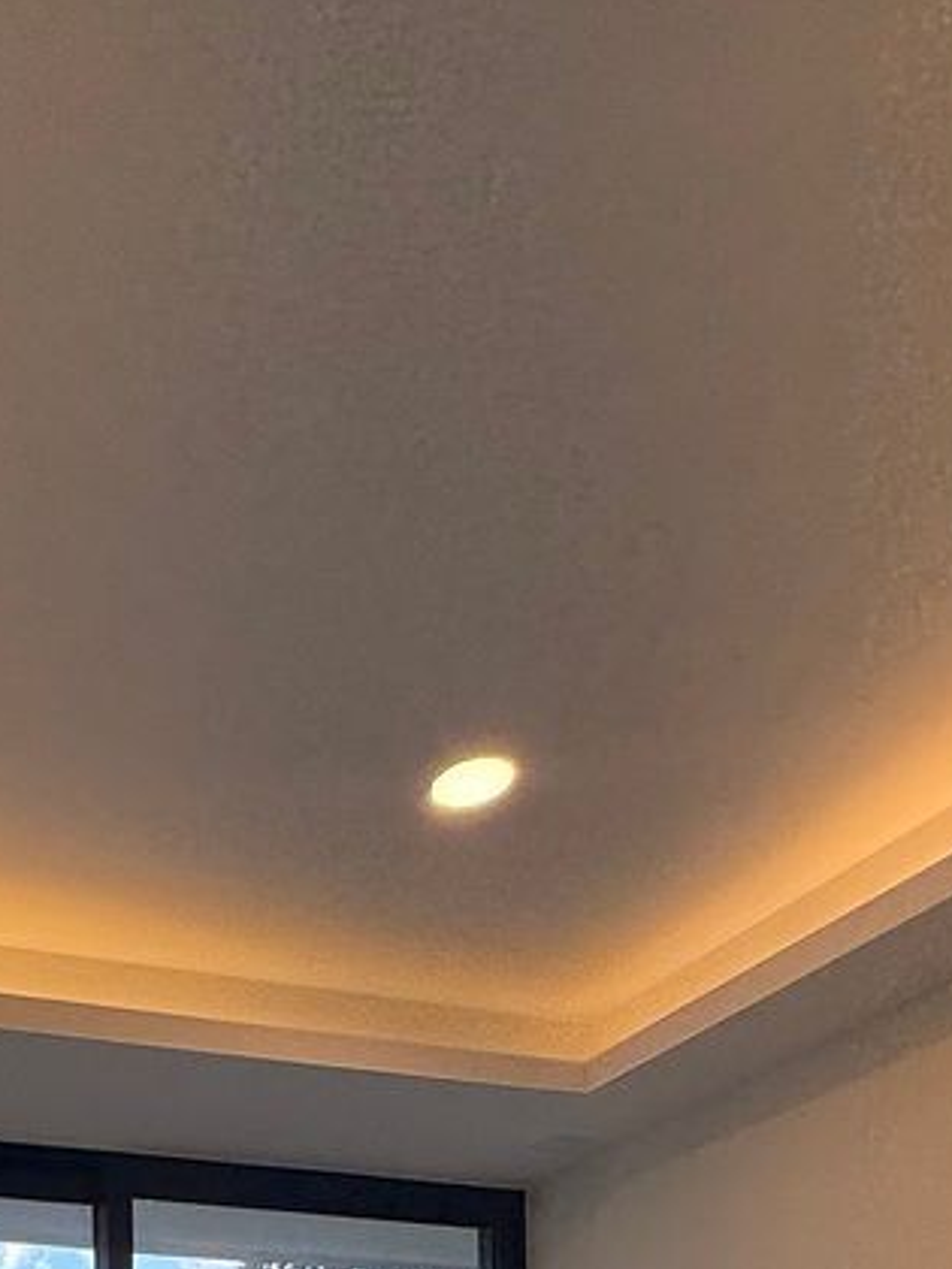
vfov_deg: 32.8
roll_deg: -0.1
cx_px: -112
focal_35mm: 40
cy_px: 1701
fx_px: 1467
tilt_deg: +2.7
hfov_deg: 31.6
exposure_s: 1/190
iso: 64
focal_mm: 2.22
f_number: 2.2
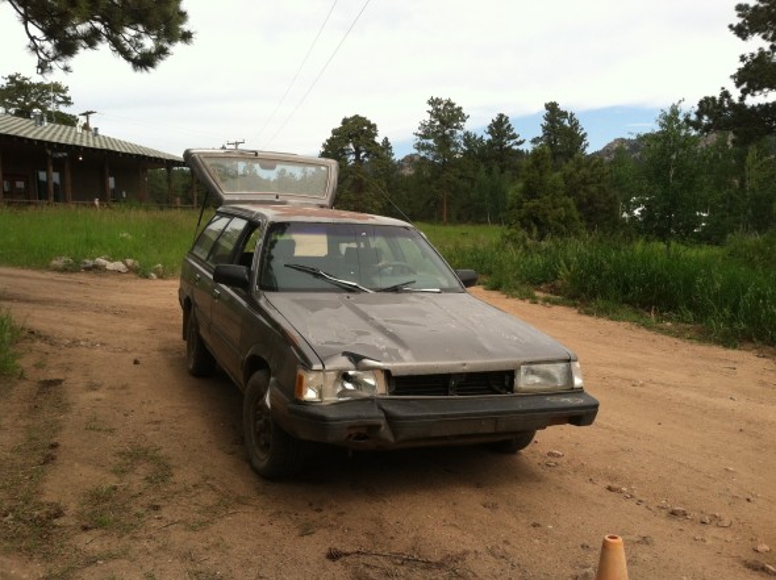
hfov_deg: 52.7
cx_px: 388
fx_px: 784
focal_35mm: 35
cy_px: 290
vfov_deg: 40.6
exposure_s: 1/750
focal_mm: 3.85
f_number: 2.8
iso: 80
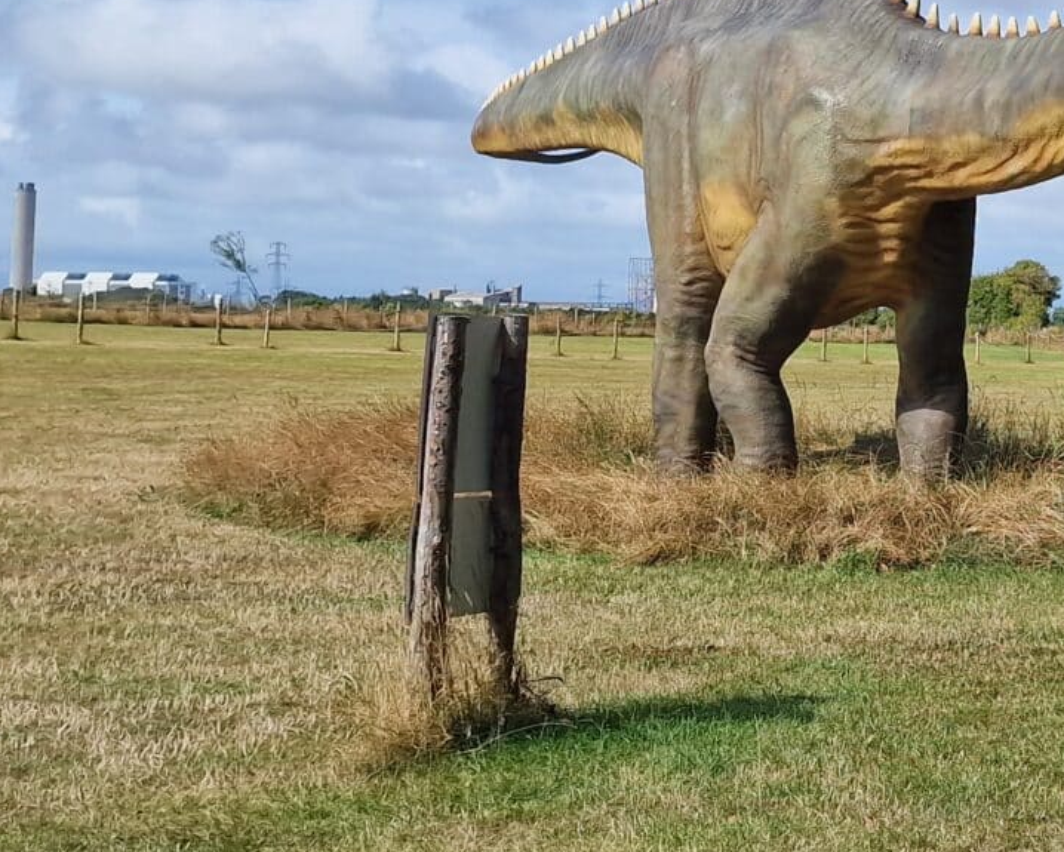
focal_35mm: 80
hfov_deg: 22.1
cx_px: 1266
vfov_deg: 19.0
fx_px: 2520
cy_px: 170
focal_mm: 6.4
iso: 50
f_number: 1.8
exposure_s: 1/1764
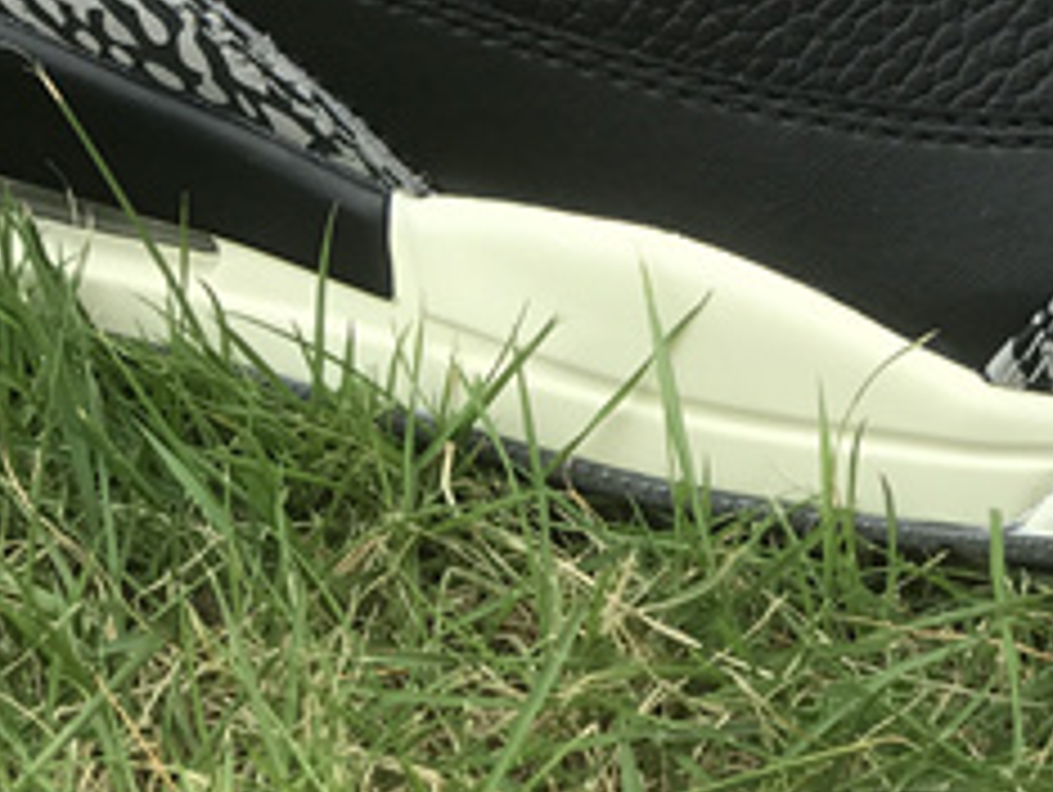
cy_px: -407
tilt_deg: -20.9
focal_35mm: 180
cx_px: 814
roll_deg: -0.6
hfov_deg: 10.9
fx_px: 5481
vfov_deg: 8.1
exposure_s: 1/242
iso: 20
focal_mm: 6.6
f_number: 2.8
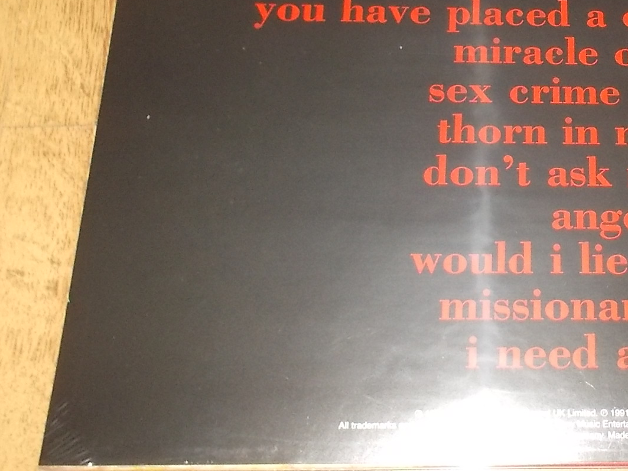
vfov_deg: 23.1
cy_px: 60
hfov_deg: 29.8
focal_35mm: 62
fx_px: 1125
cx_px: 576
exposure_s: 1/30
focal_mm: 4.1
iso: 250
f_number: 3.3
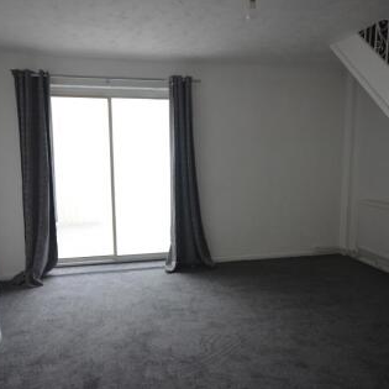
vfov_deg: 59.1
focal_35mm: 27
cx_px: 199
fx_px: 343
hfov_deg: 59.1
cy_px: 194
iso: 800
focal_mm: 14
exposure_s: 1/15
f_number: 6.3
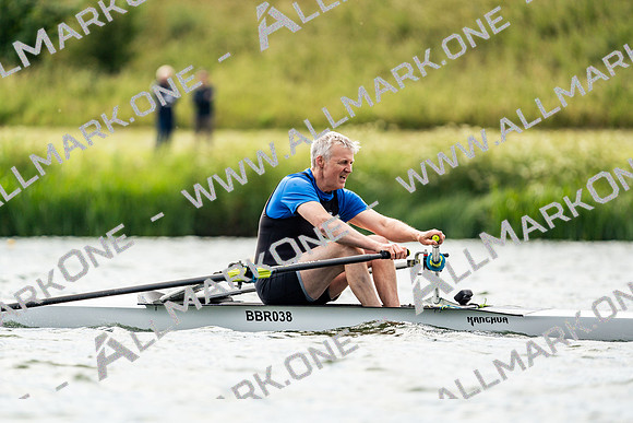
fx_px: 8793
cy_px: 212
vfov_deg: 2.8
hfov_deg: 4.1
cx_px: 316
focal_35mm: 500
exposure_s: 1/2000
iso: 500
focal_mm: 500
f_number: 6.3
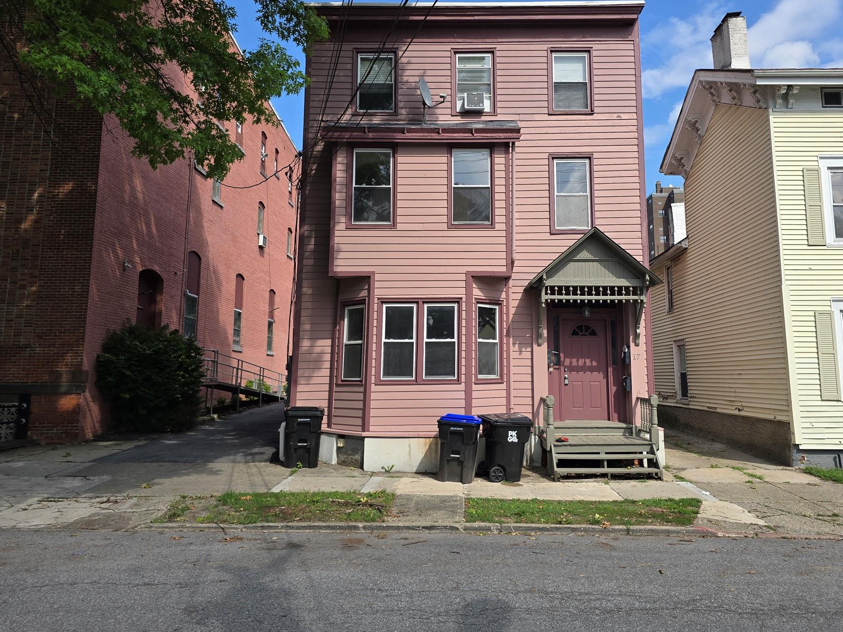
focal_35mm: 27
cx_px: 474
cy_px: 283
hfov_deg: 65.1
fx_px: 657
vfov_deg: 51.2
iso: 12
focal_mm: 6.3
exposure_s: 1/673
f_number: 1.7
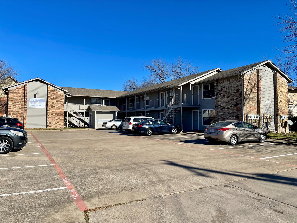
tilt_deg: +2.2
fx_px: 223
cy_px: 112
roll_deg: +0.6
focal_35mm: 26
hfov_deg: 67.3
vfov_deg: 53.1
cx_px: 148
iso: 32
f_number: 1.6
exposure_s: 1/4292
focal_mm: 4.2
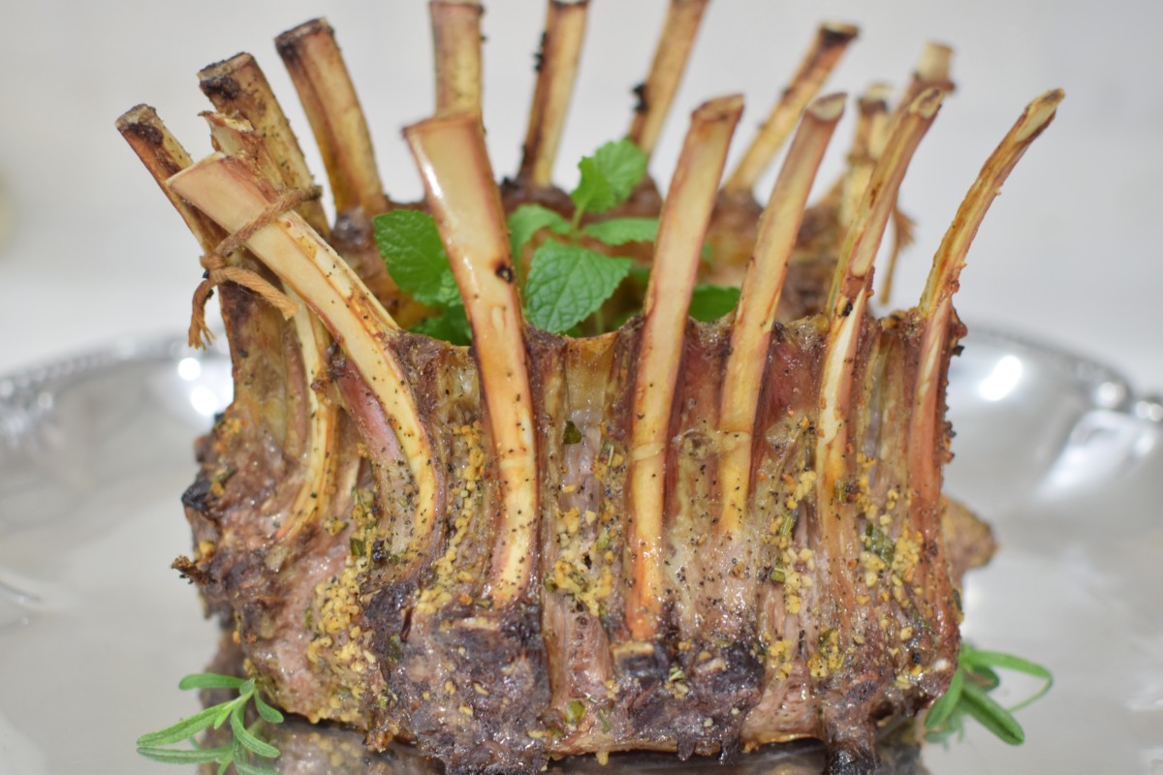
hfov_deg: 37.9
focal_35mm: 52
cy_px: 388
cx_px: 582
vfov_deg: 25.8
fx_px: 1696
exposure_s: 1/80
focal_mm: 35
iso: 500
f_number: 2.8
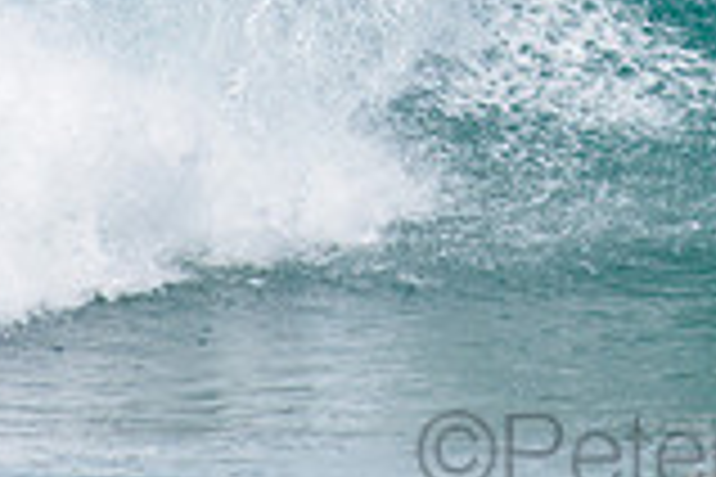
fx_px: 36334
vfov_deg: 0.8
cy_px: -295
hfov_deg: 1.1
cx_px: 766
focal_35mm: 1827
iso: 250
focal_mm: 500
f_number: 5.6
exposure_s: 1/2000
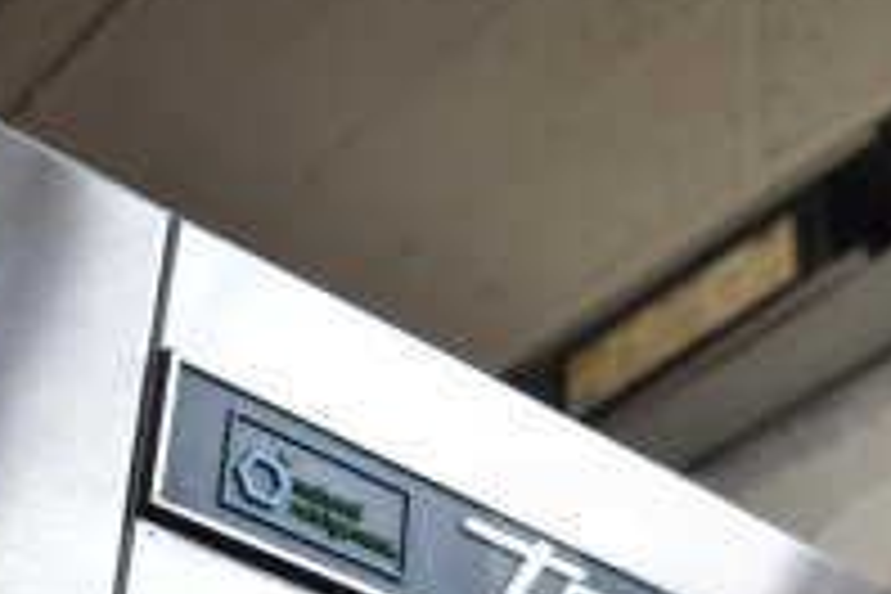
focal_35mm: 83
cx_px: 873
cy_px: 812
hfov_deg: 23.5
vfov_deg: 15.5
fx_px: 2054
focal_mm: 18
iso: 200
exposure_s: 1/60
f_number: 4
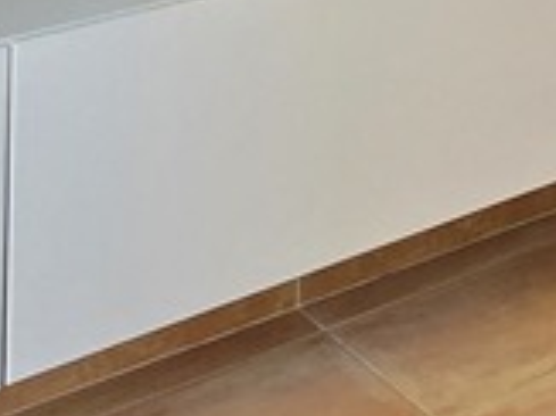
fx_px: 1380
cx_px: 1528
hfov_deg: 12.8
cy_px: -614
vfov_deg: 12.8
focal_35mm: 86
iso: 80
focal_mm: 2.2
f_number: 2.2
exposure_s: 1/50
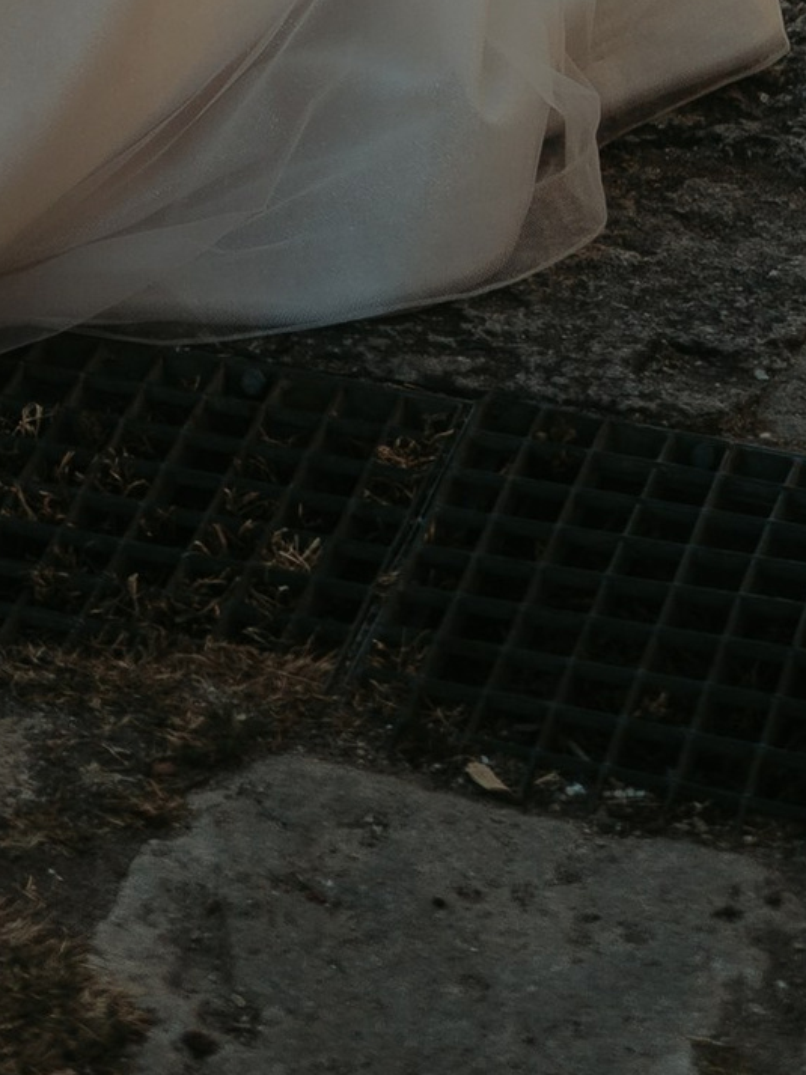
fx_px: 5623
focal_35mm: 181
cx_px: -660
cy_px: -1608
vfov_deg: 9.6
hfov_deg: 7.9
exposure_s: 1/2000
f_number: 1.8
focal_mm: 35
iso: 100
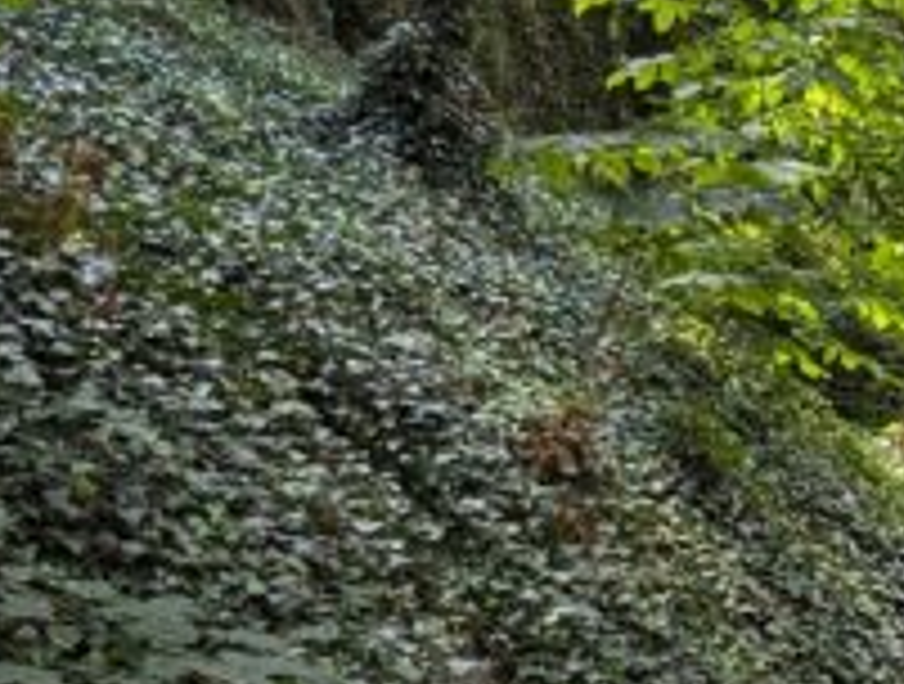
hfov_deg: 30.5
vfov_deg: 24.1
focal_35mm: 61
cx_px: 769
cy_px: 313
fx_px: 1598
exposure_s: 1/813
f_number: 1.7
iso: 103
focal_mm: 2.02
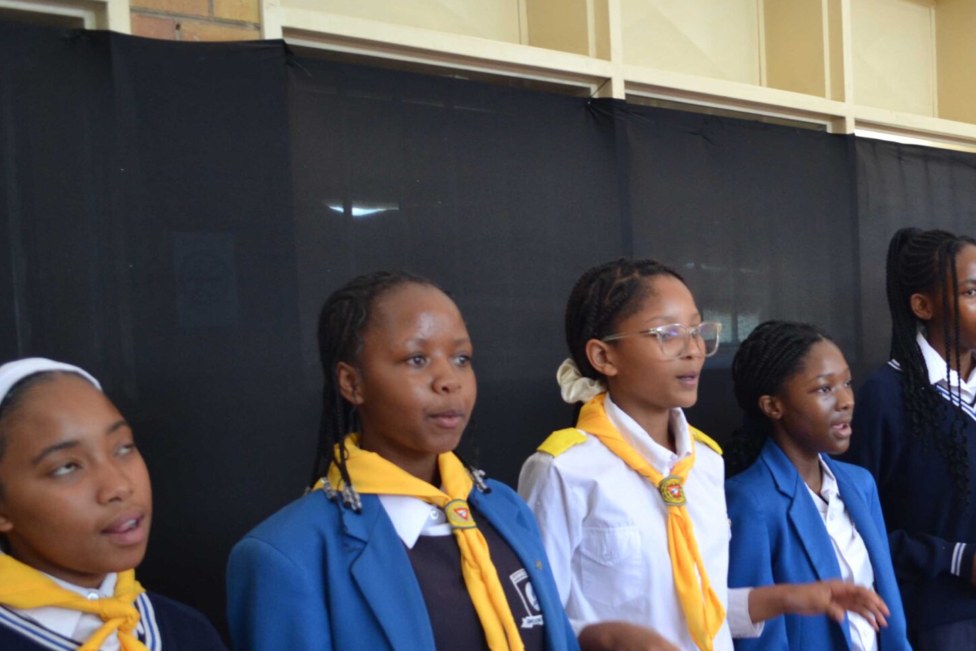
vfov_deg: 25.2
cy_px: 480
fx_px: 1437
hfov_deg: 36.4
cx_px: 760
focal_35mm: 53
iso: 560
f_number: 3.8
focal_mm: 20
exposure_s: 1/60
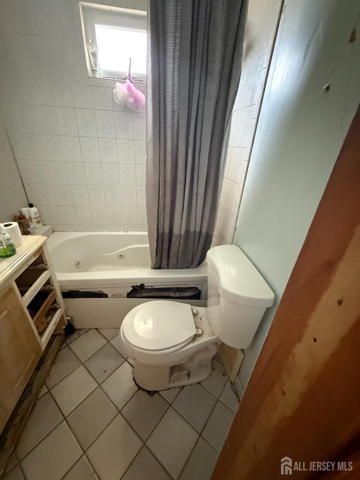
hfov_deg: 85.7
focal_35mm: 14
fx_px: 194
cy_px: 240
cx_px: 180
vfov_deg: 102.1
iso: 1250
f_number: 2.2
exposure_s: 1/47
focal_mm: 2.22
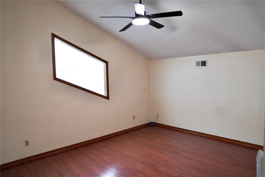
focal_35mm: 24
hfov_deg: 73.8
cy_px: 88
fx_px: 177
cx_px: 132
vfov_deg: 53.1
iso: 250
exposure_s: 1/30
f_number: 3.5
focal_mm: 16
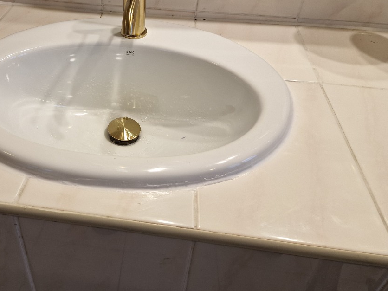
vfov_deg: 42.3
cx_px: 116
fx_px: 370
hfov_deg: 53.7
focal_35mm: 33
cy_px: 93
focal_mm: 6.4
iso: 125
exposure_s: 1/100
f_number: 1.8
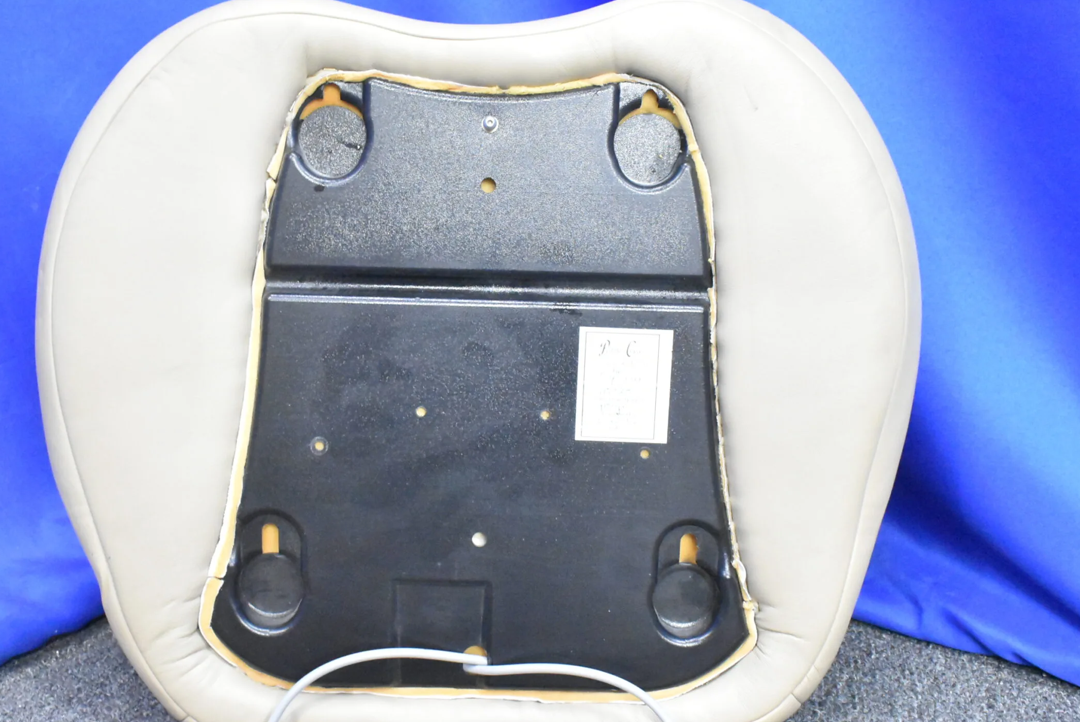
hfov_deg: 44.4
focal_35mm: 44
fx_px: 1321
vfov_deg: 30.6
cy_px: 383
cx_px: 487
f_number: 8
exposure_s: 1/40
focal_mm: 24
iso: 11400
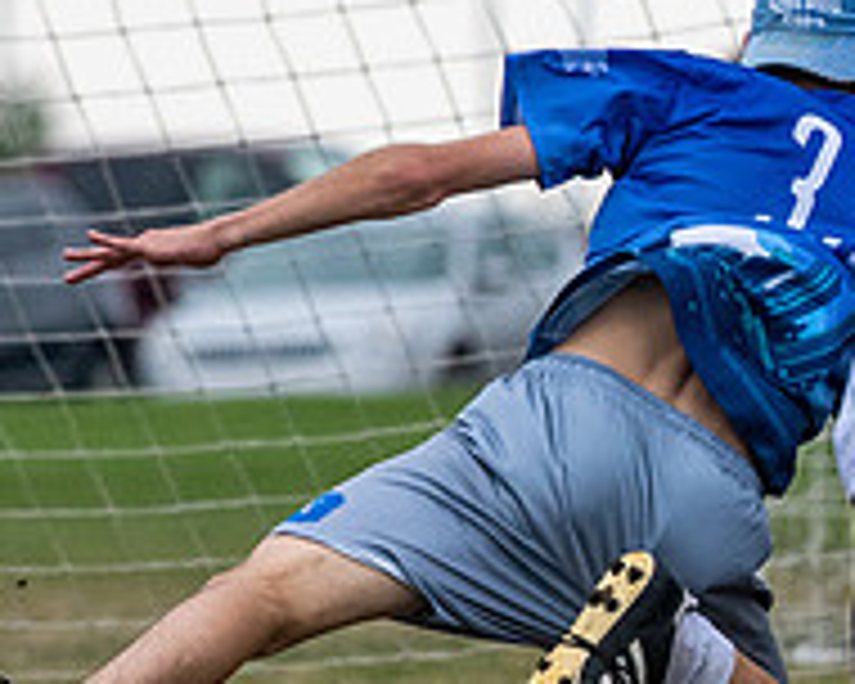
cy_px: 469
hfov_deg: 1.2
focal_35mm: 1649
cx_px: 1277
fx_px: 41727
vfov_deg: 0.9
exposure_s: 1/2000
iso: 1600
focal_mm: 300
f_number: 6.3
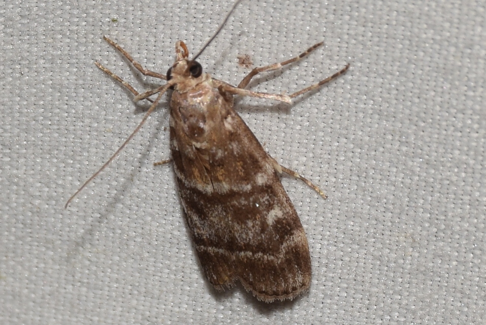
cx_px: 243
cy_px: 162
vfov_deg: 6.6
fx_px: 2838
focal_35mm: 210
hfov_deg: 9.8
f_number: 13
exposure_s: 1/160
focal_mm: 140
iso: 100
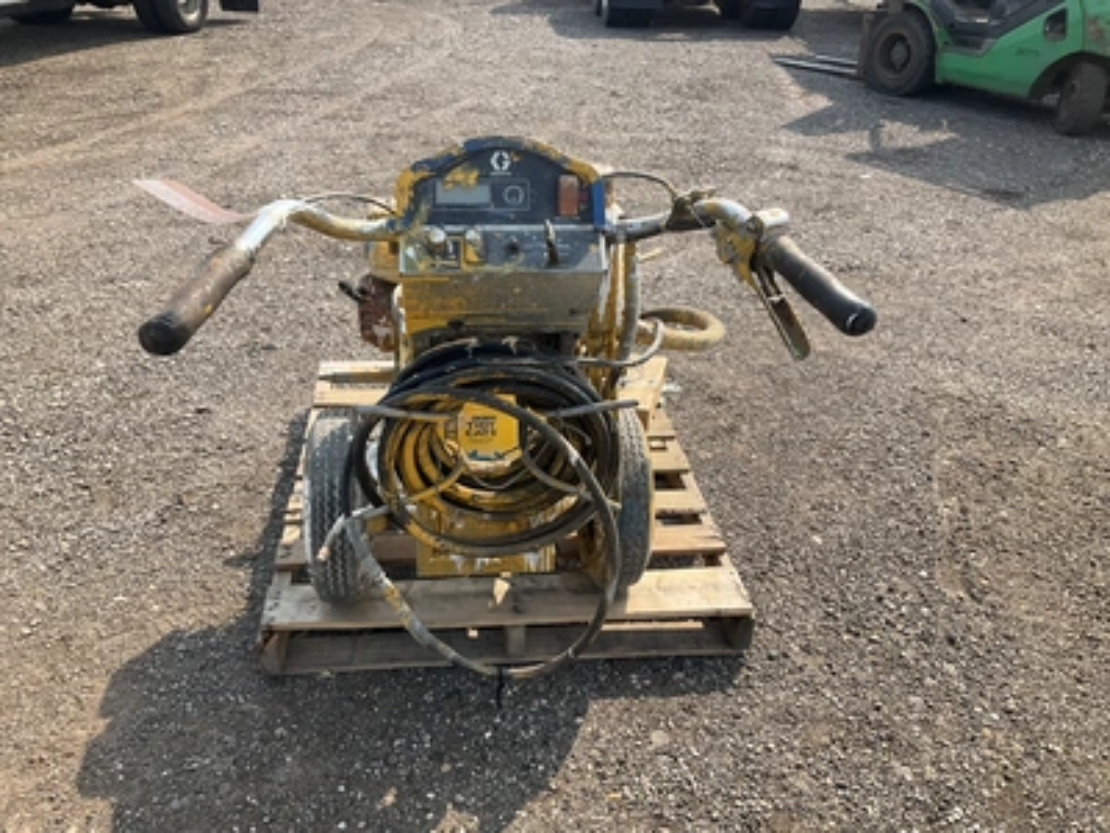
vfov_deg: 48.2
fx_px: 930
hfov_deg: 61.7
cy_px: 416
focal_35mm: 29
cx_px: 555
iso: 25
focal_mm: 3
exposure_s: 1/792
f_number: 1.8
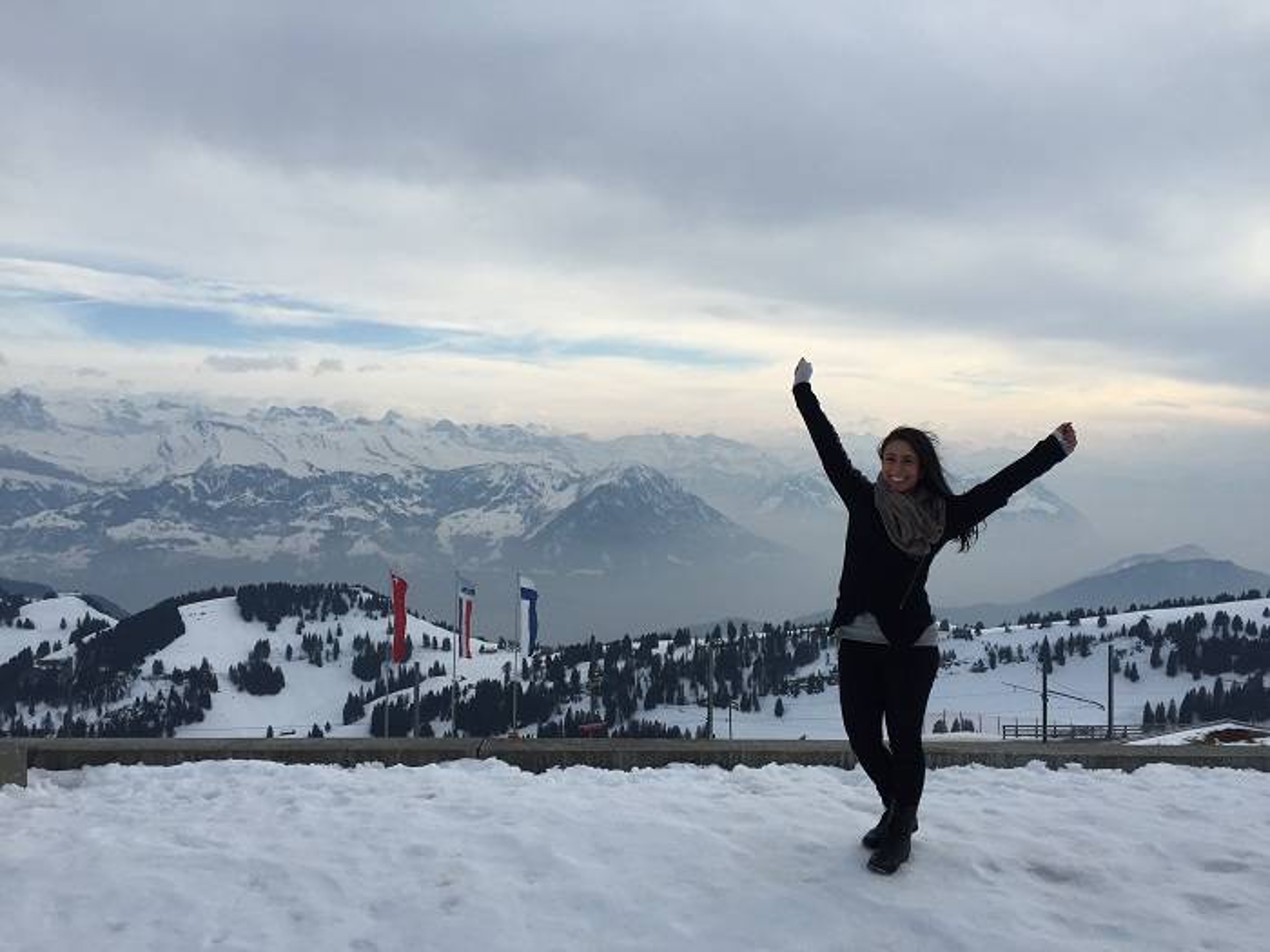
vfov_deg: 48.2
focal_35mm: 29
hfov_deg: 61.7
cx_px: 635
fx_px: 1064
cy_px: 476
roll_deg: -1.8
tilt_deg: -1.0
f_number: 2.2
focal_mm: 4.15
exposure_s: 1/2475
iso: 32
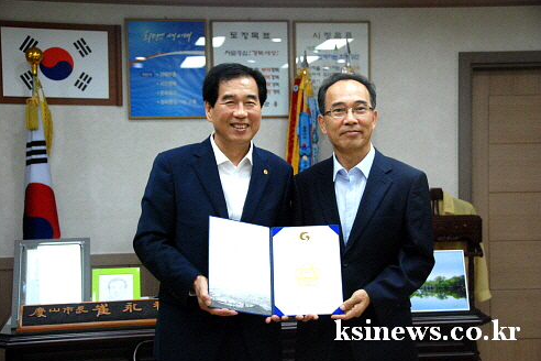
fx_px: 872
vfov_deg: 23.4
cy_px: 182
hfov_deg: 34.5
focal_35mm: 58
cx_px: 272
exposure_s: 1/160
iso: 1250
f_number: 4.5
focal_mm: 38
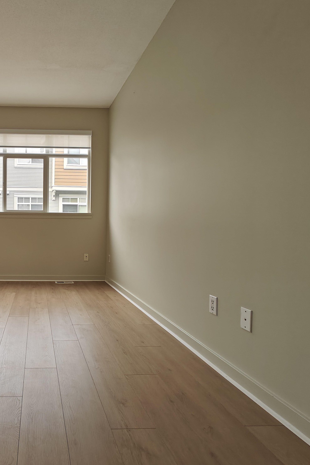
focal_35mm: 20
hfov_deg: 55.6
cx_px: 45
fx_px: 258
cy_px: 228
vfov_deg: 84.0
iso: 64
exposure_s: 1/120
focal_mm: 2.59
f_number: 2.2
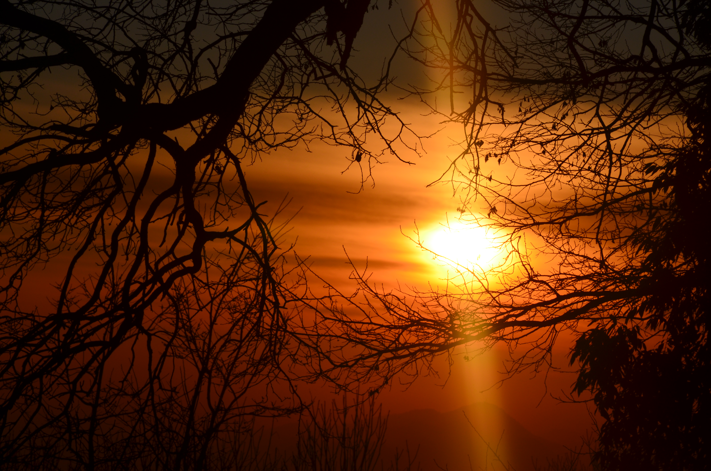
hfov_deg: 10.6
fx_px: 3843
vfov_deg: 7.0
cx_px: 356
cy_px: 236
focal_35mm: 195
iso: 100
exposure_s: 1/800
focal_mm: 130
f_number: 14
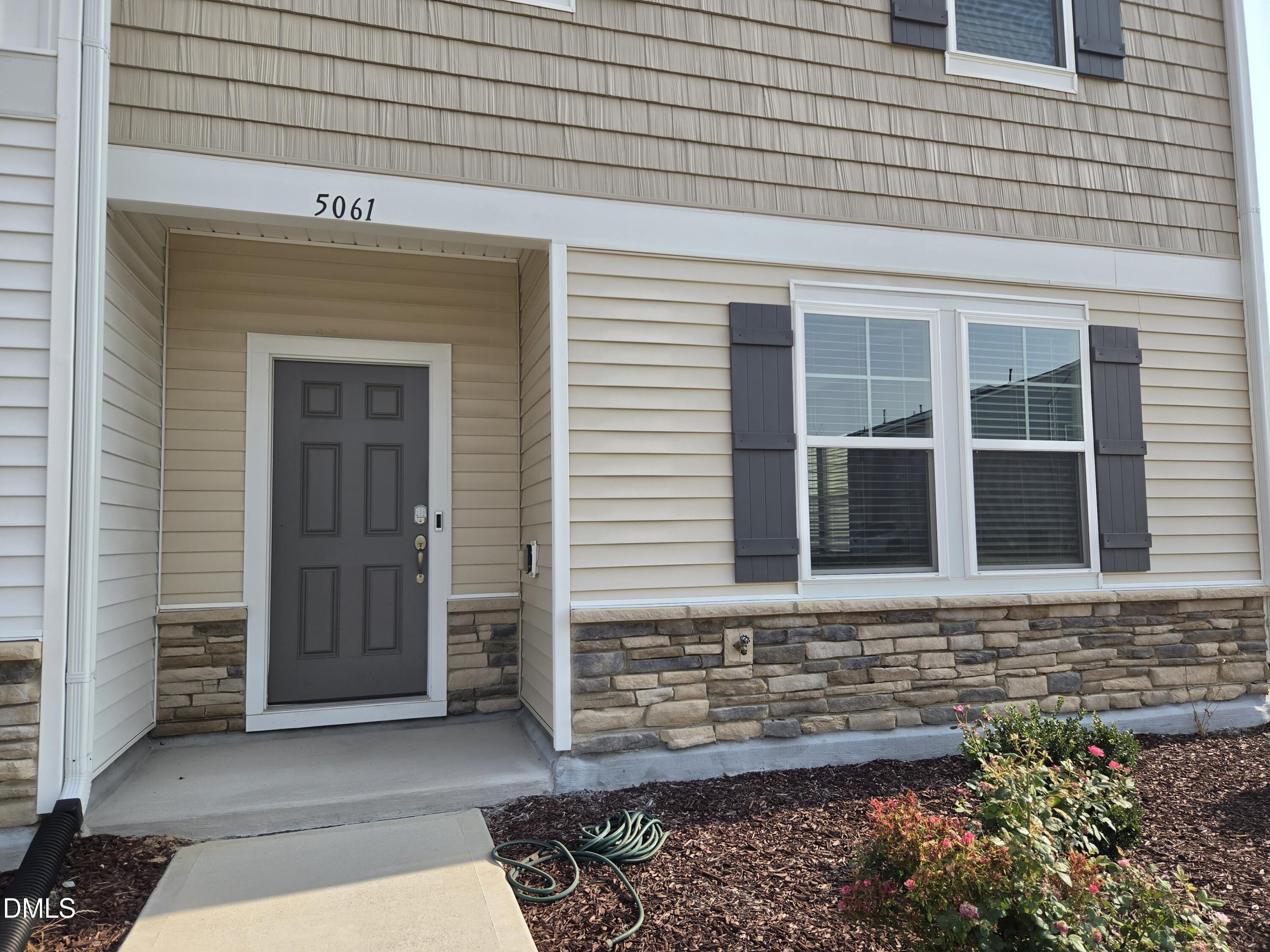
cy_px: 476
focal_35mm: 23
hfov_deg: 73.9
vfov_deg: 58.9
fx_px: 844
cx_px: 635
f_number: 1.8
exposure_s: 1/2384
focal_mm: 5.4
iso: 80
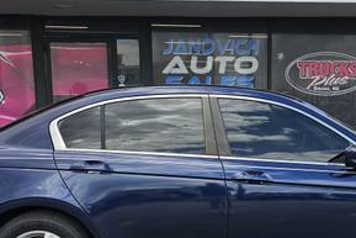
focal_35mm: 53
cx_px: 248
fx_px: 524
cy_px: 187
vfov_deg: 25.2
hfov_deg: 37.0
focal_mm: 6.3
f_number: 1.7
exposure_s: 1/397
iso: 10
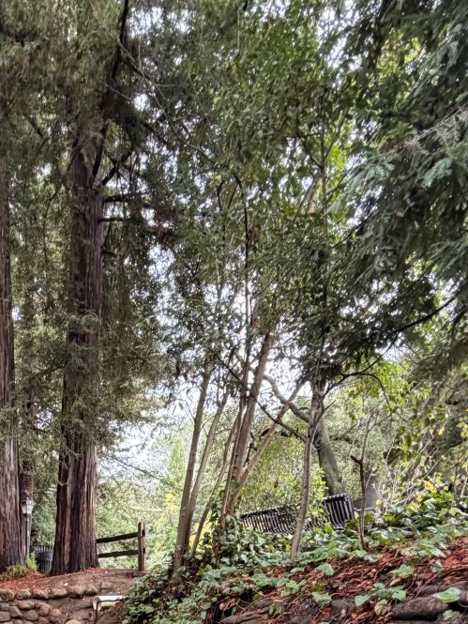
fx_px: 631
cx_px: 0
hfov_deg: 36.6
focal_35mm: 35
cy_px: 715
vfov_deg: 40.3
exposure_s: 1/121
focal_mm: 2.22
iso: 200
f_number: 2.2
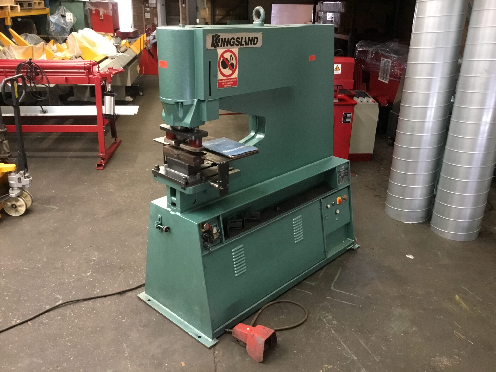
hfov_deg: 58.4
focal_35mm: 31
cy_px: 186
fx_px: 444
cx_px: 248
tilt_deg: -21.2
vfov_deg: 45.4
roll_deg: -0.6
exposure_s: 1/17
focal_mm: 3.3
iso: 200
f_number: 2.4
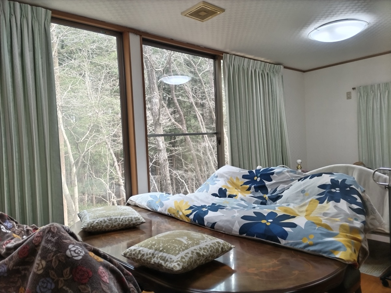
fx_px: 294
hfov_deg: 67.3
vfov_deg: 53.1
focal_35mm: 26
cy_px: 146
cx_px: 196
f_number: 1.79
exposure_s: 1/100
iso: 211
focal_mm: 4.8
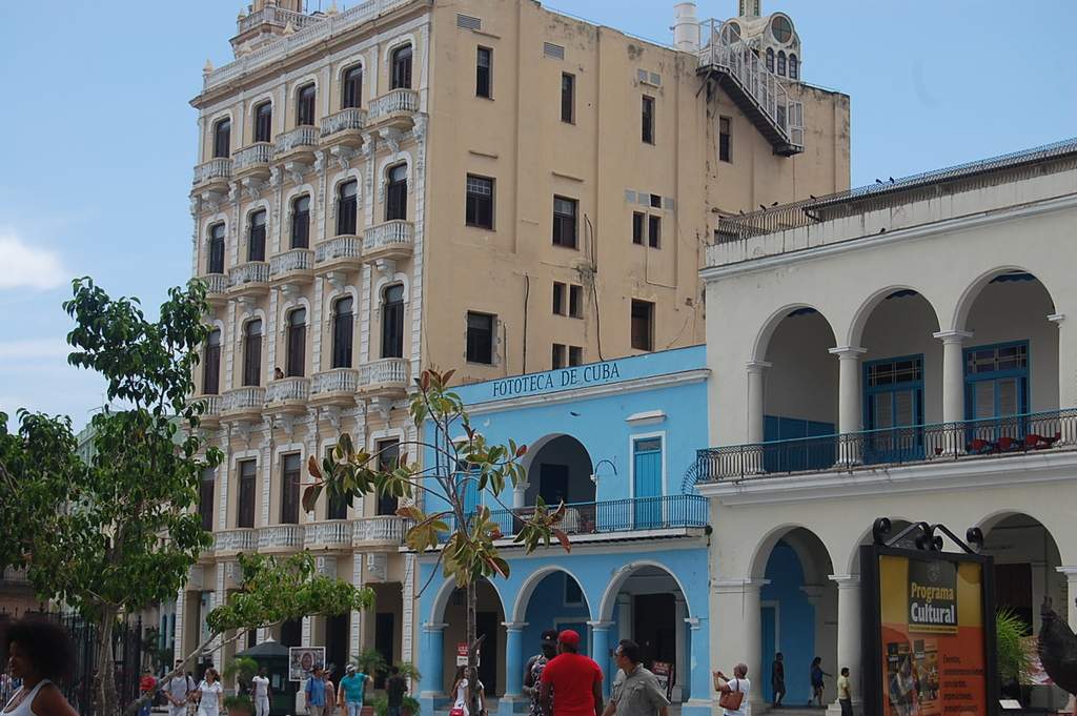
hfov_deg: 29.9
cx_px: 538
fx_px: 2018
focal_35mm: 68
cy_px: 358
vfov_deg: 20.1
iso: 200
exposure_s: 1/320
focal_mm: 45
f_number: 9
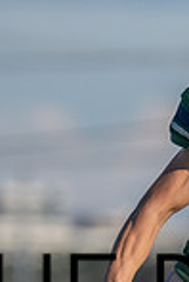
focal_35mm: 1250
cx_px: 285
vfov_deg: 1.6
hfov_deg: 1.1
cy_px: 286
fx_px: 9820
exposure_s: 1/2000
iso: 100
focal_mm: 200
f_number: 2.8
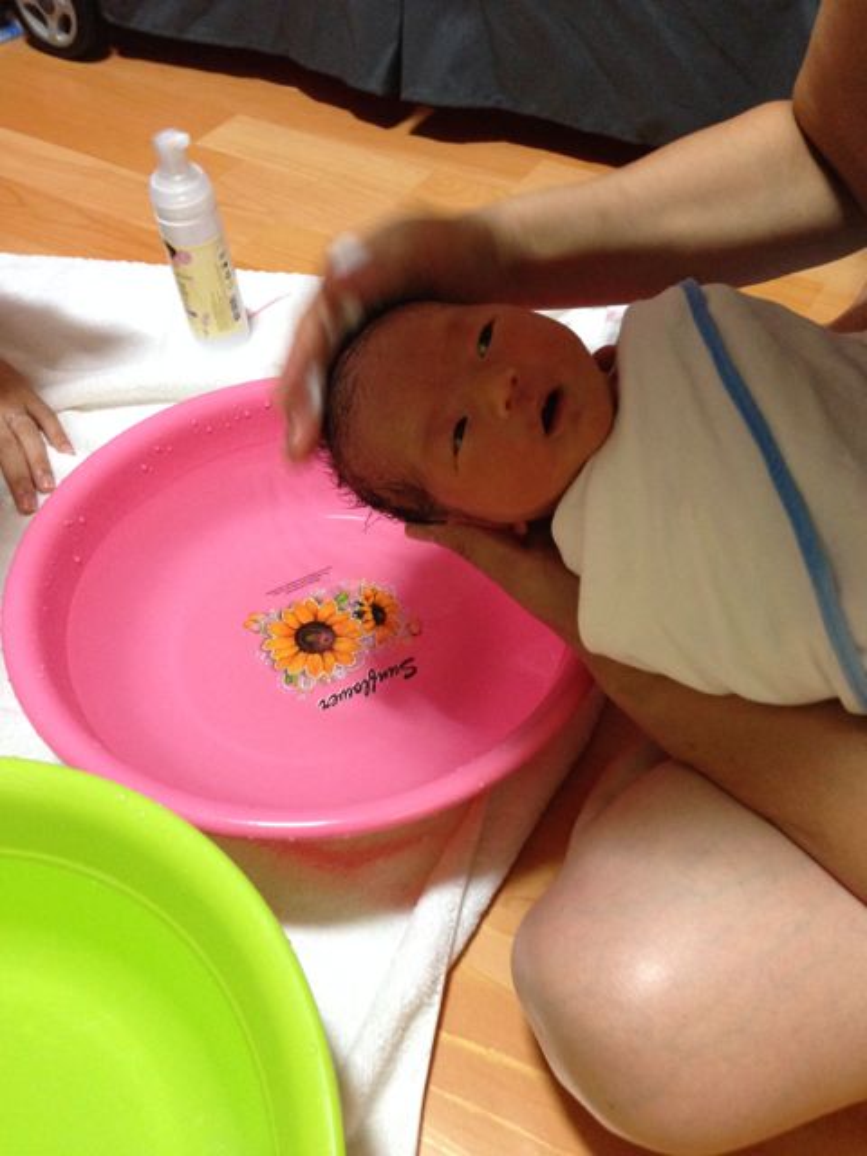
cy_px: 578
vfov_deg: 55.4
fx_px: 1102
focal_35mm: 33
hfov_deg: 42.9
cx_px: 434
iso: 250
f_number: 2.4
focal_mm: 4.12
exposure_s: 1/20
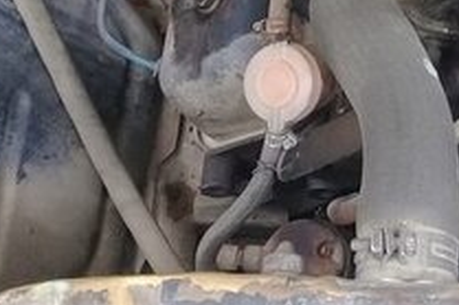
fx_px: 1299
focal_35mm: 102
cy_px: -150
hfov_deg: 19.1
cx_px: 516
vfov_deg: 12.7
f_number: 2.2
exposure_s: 1/120
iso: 50
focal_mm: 3.3
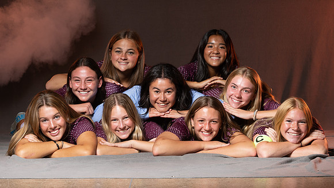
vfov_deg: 11.1
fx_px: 962
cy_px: 133
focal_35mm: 109
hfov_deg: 19.7
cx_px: 165
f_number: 8
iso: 80
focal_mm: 86
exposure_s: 1/200
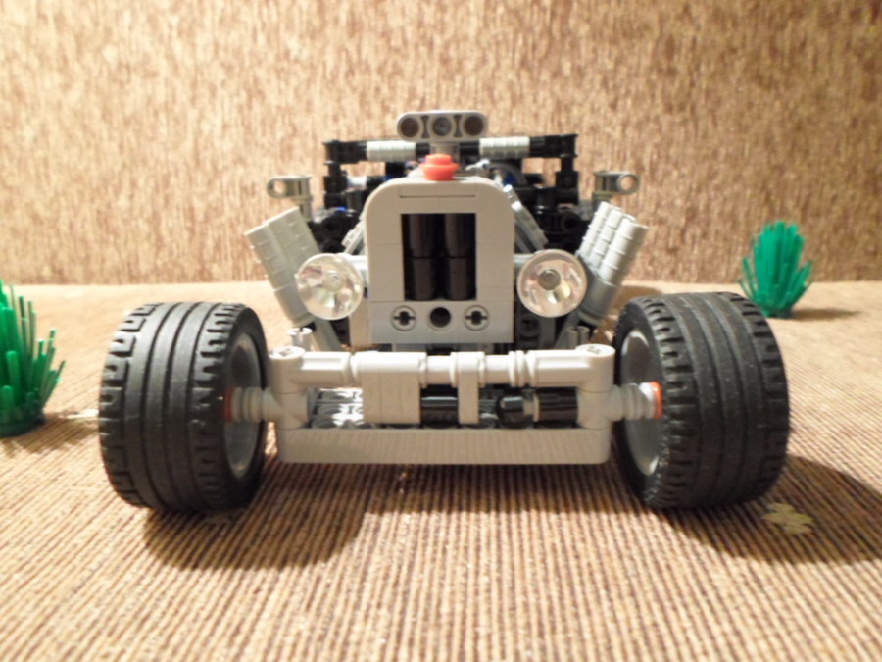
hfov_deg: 69.4
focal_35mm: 25
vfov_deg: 54.9
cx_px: 441
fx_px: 637
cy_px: 331
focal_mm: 4.5
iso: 400
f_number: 2.5
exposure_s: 1/6
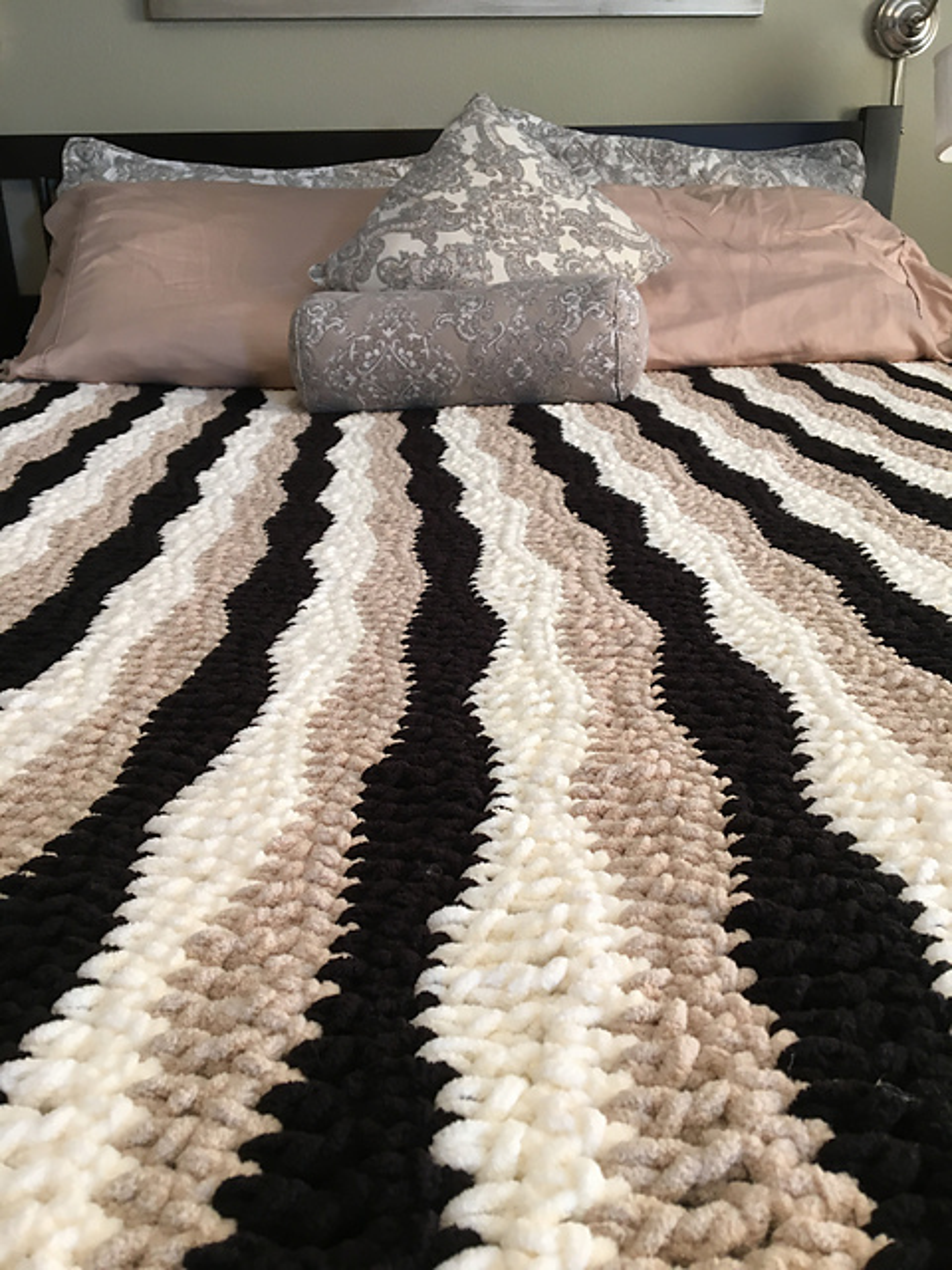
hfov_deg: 48.2
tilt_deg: -21.9
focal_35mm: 29
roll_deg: +1.3
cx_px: 476
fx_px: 1063
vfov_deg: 61.7
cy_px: 635
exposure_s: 1/30
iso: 64
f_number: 2.2
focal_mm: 4.15
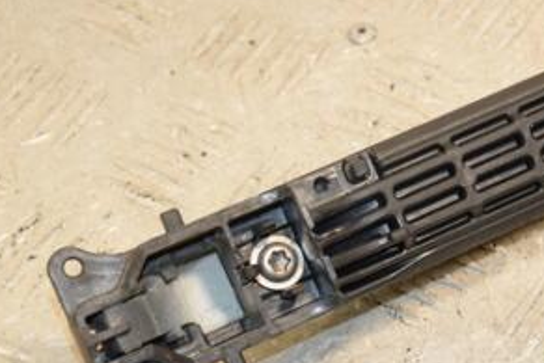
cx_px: 505
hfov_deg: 10.7
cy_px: 184
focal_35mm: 191
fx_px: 2888
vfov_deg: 7.2
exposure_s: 1/200
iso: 800
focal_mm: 62
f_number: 7.1
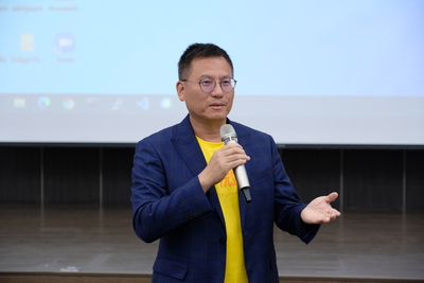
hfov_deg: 27.7
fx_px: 860
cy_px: 142
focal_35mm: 73
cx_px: 212
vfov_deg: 18.7
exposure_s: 1/125
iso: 1600
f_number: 3.2
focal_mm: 48.5
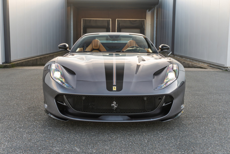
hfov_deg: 45.0
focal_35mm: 44
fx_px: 278
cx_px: 115
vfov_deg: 30.8
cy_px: 77
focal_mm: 29
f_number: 4.5
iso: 320
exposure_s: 1/60
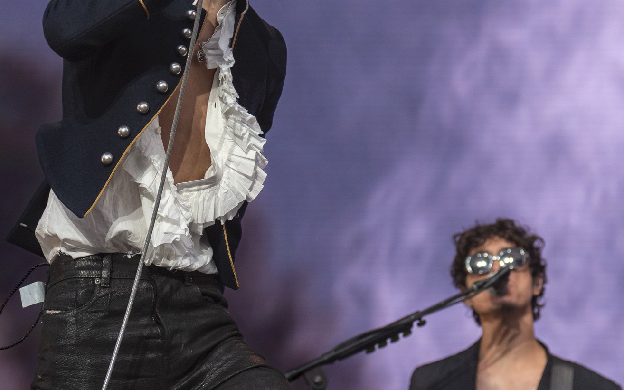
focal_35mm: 190
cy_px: 213
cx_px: 224
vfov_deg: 6.9
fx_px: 3231
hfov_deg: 11.0
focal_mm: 70
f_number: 2.8
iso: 320
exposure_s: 1/800
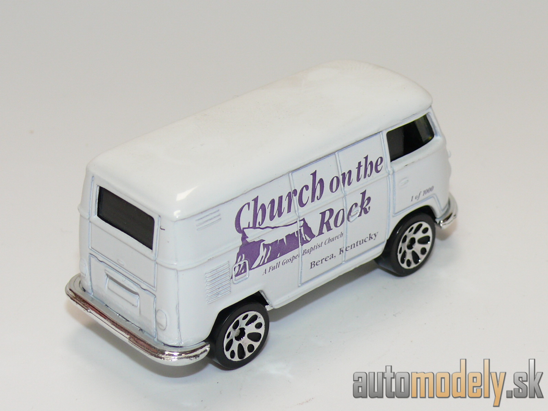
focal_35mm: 102
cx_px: 274
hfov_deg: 19.3
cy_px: 206
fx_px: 1615
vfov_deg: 14.5
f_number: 4
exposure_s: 1/30
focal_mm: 13.3
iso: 100
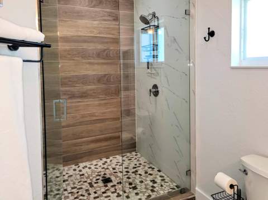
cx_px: 134
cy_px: 100
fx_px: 201
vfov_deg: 53.0
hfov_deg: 67.4
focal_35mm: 26
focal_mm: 5.4
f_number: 1.8
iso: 80
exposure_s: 1/60
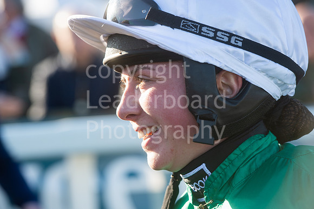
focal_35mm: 170
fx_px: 1482
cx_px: 157
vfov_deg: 8.1
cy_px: 104
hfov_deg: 12.1
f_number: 6.3
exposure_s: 1/500
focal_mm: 170
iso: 400
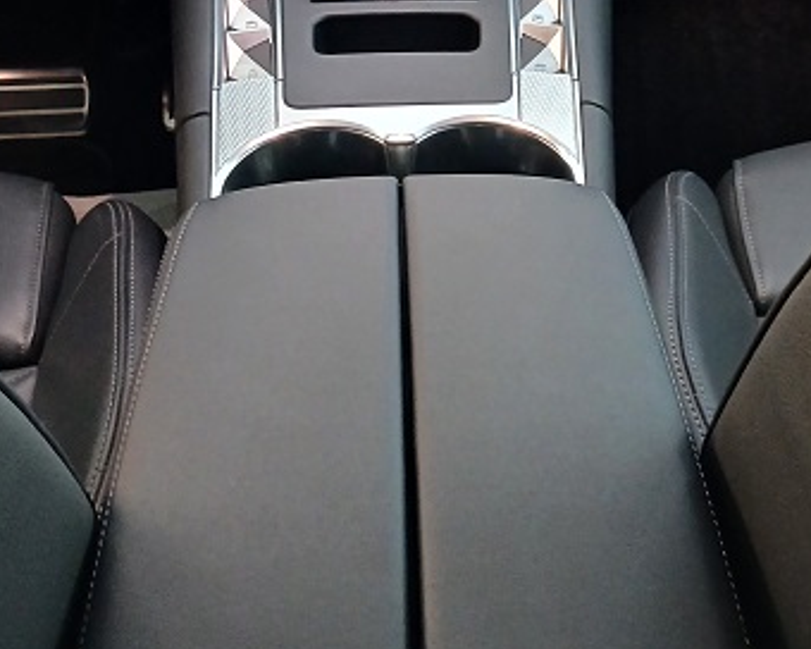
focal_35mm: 62
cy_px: 110
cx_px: 580
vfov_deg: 24.1
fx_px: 1488
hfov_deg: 30.1
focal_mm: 3.98
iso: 250
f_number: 1.8
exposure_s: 1/25
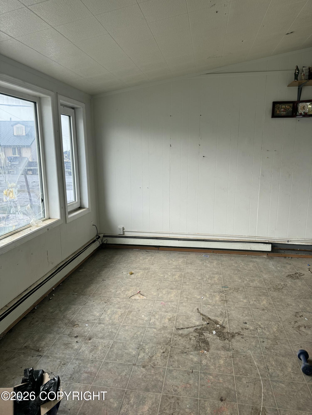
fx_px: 288
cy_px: 208
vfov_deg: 71.6
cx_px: 156
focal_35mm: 24
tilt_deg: -10.6
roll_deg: +0.2
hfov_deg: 56.8
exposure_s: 1/145
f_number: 1.78
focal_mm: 6.86
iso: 80
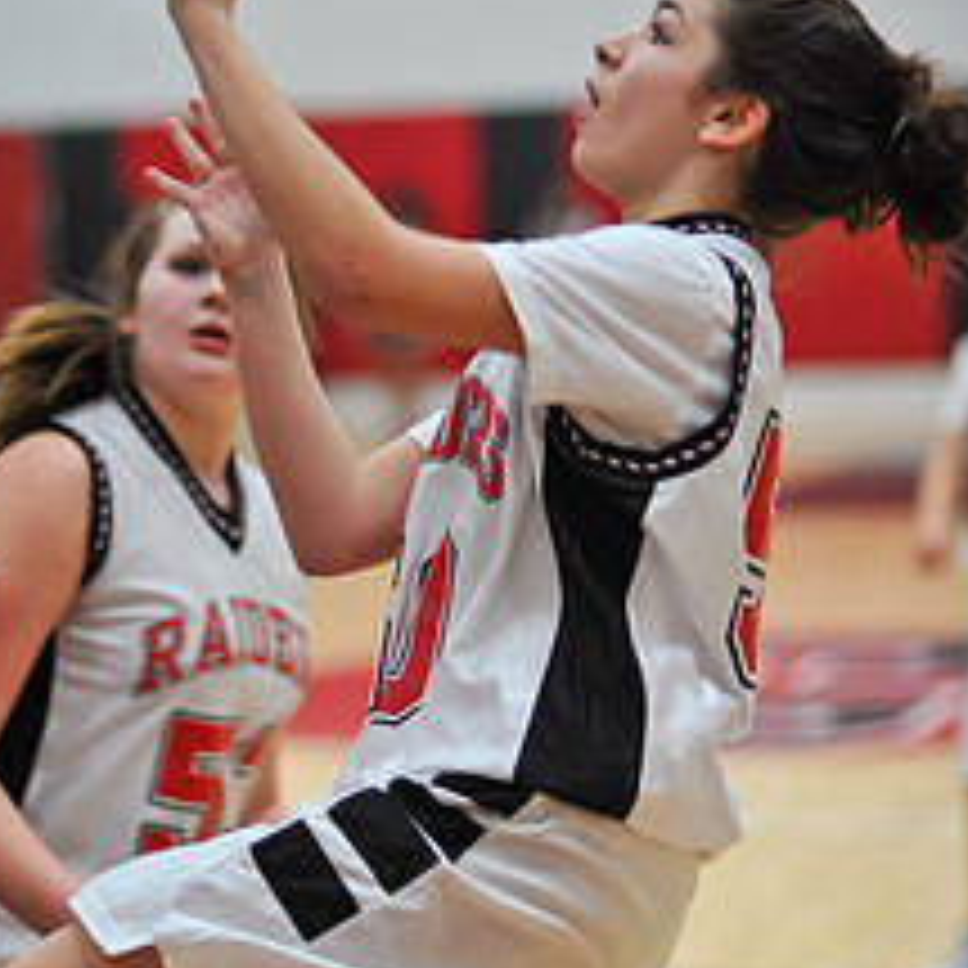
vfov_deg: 11.6
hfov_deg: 11.6
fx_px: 4777
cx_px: 322
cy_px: 590
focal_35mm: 151
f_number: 2
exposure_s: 1/500
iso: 1000
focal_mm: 85
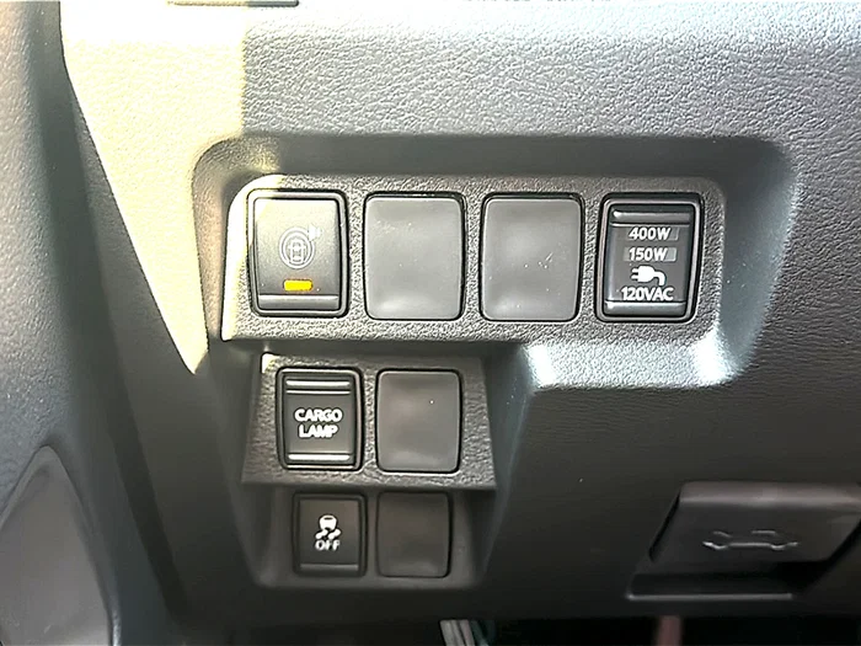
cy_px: 323
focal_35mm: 40
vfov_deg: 36.0
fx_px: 995
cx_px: 430
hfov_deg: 46.8
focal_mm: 6.86
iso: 400
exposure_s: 1/40
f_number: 1.78
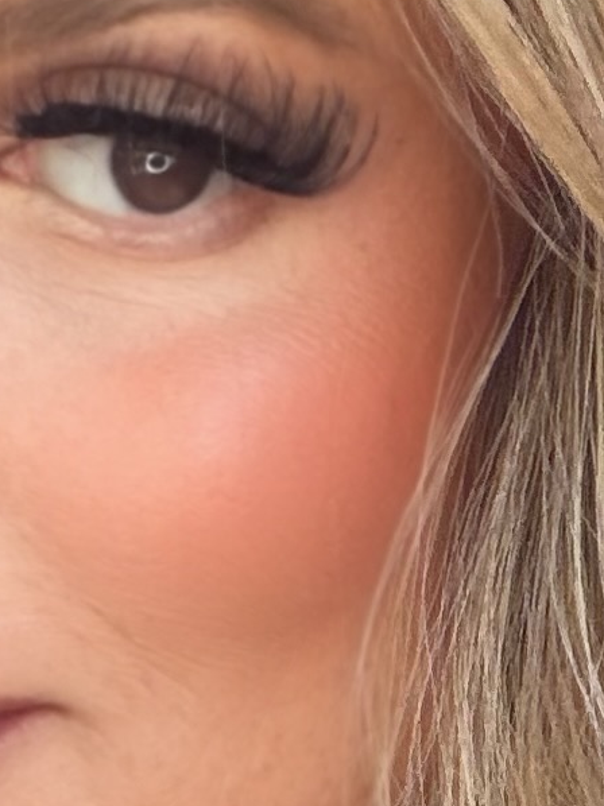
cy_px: 1090
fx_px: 3609
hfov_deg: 9.6
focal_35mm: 155
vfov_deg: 12.3
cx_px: 294
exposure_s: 1/84
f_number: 1.9
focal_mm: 2.71
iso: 80
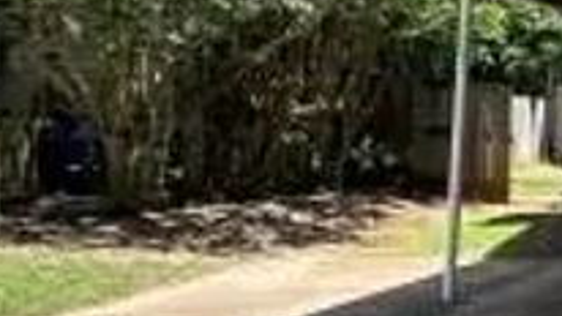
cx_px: 1249
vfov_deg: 15.9
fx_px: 1133
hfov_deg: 16.6
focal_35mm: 76
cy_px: 177
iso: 40
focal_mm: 2.22
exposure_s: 1/284
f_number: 2.2
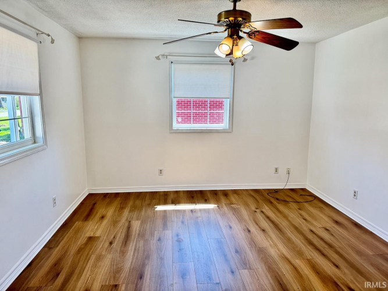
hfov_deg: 71.6
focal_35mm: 24
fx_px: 269
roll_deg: -0.4
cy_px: 146
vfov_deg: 56.8
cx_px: 194
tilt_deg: -9.2
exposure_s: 1/235
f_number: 1.78
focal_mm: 6.76
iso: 200
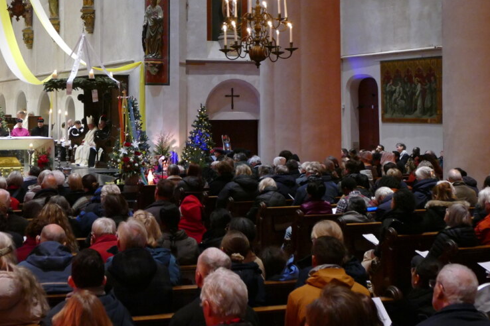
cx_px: 154
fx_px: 885
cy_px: 76
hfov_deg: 30.7
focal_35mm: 65
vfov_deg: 20.7
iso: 1600
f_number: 3.2
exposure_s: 1/30
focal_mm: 14.76
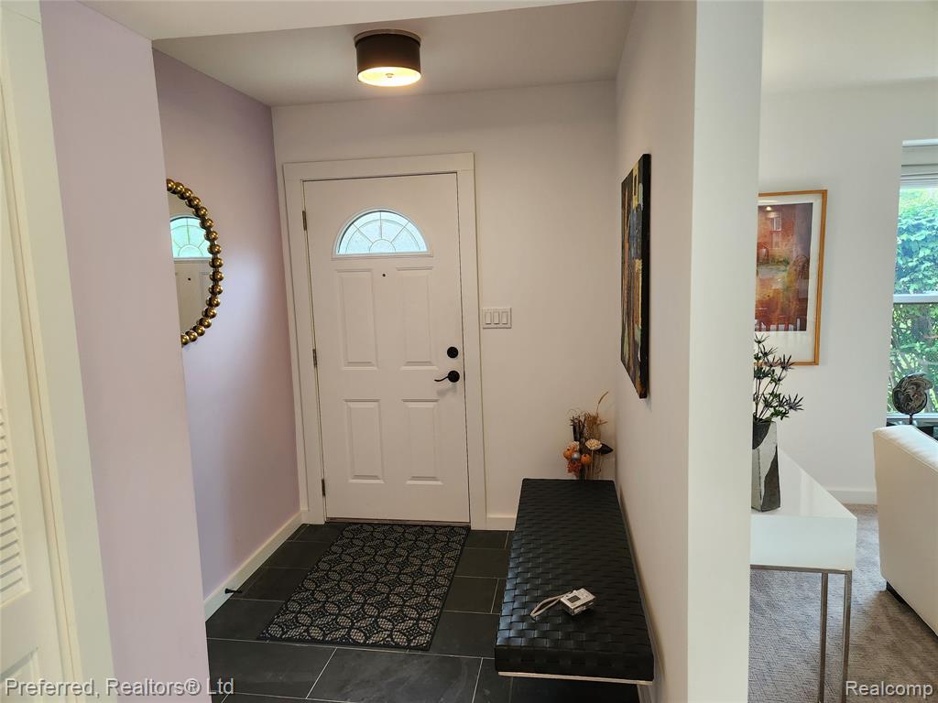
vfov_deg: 58.9
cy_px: 352
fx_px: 623
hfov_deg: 73.9
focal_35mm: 23
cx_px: 469
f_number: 1.8
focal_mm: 5.4
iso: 320
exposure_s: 1/120
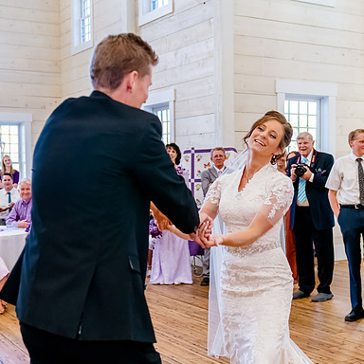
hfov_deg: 31.6
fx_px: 642
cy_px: 213
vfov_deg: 31.6
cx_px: 174
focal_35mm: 54
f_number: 3.2
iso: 3200
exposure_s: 1/640
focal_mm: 34
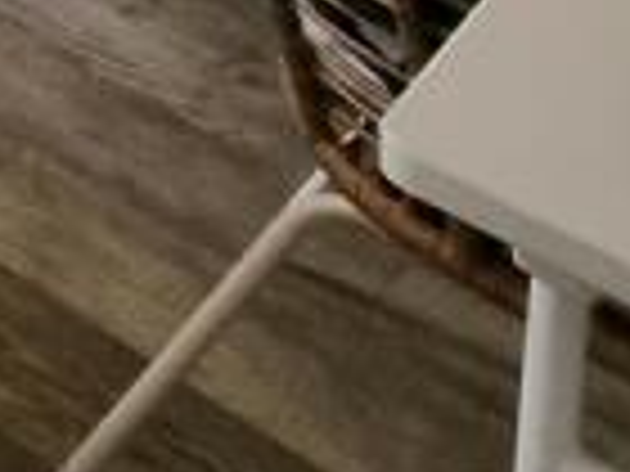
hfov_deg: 13.9
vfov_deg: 9.1
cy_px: -1232
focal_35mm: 95
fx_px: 1729
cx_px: -909
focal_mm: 2.2
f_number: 2.2
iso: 320
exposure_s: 1/60.2
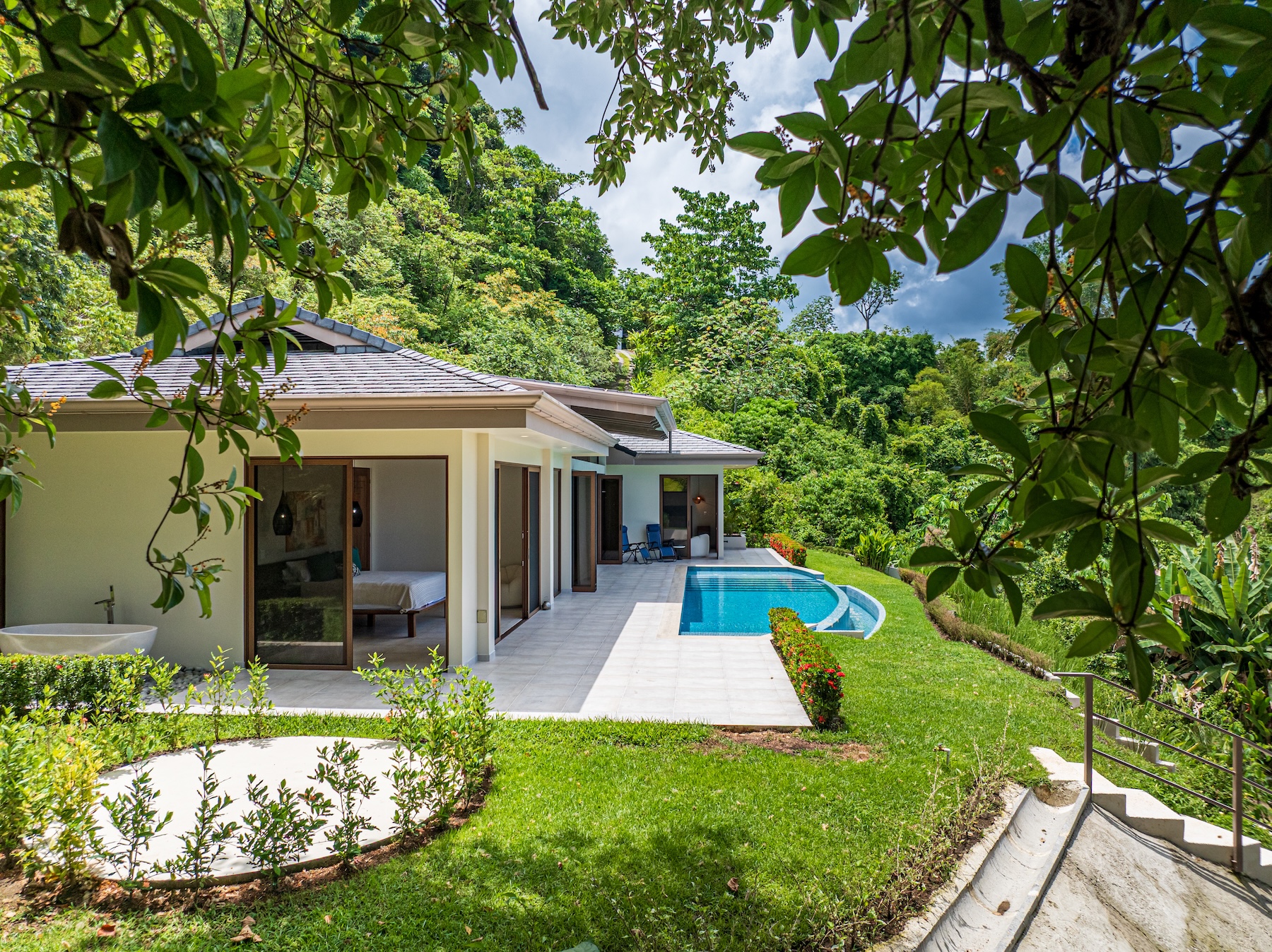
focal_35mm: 24
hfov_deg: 71.6
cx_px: 636
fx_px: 881
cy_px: 476
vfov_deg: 56.8
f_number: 2.8
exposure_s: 1/5000
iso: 360
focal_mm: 12.29
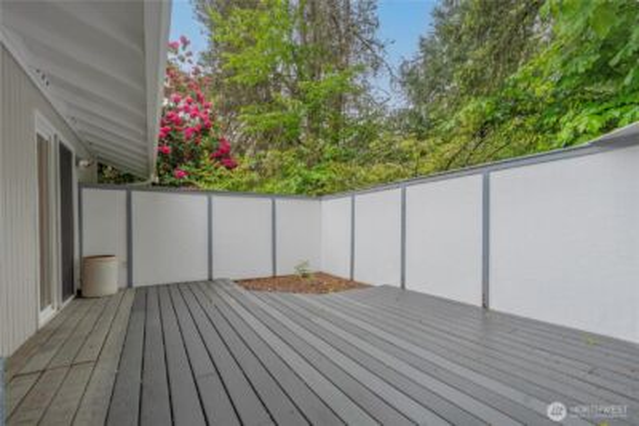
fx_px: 266
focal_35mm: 15
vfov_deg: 77.4
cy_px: 213
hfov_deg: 100.4
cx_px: 320
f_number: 9
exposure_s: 1/50
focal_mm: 10
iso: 800
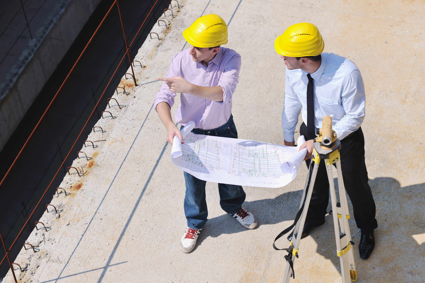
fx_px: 1003
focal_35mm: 85
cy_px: 142
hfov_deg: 23.9
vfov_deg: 16.1
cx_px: 212
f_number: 6.3
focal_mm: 85
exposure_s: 1/400
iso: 50
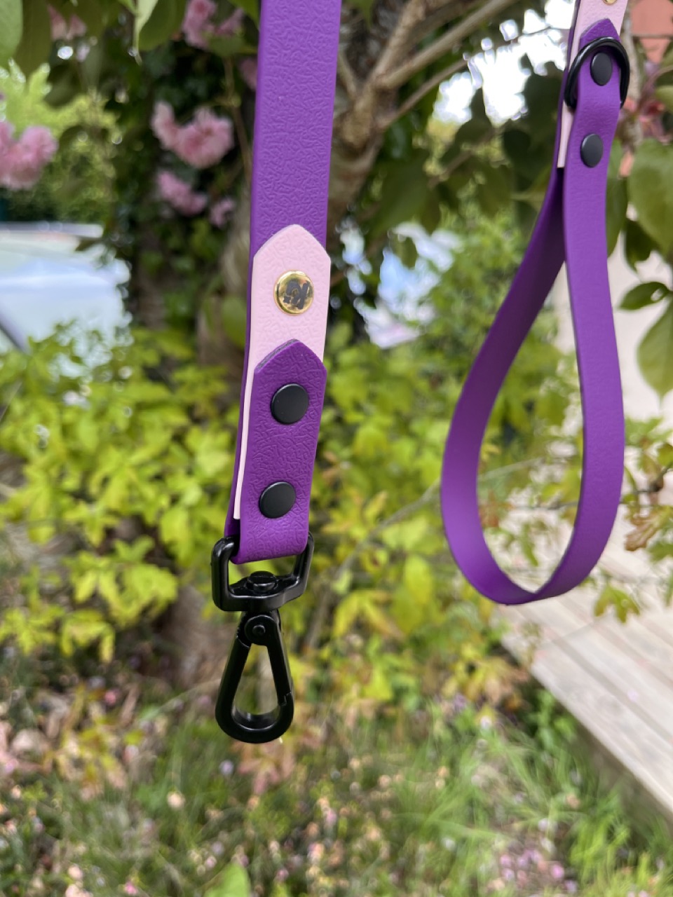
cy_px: 448
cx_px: 336
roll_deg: -1.9
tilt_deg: -17.3
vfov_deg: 67.3
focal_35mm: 26
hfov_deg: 53.1
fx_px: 674
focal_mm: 5.1
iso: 40
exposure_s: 1/184
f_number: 1.6
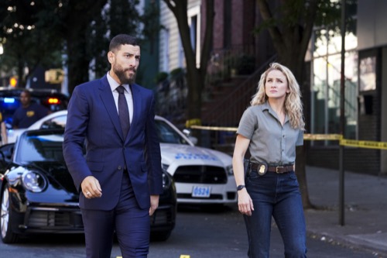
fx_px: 1633
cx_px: 194
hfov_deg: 13.5
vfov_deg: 9.0
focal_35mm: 152
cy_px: 129
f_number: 6.3
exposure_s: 1/500
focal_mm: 152
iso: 2000
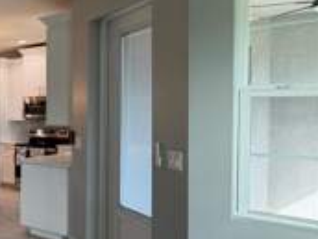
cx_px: -122
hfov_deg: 32.0
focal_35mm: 39
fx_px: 358
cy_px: 119
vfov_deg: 36.8
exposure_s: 1/120
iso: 100
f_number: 2.2
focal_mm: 2.22
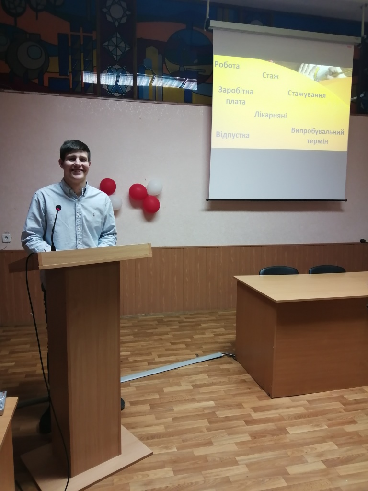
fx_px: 369
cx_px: 184
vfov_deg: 67.3
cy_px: 246
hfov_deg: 53.1
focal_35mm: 26
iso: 125
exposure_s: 1/33.3
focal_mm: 3.6
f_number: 1.8
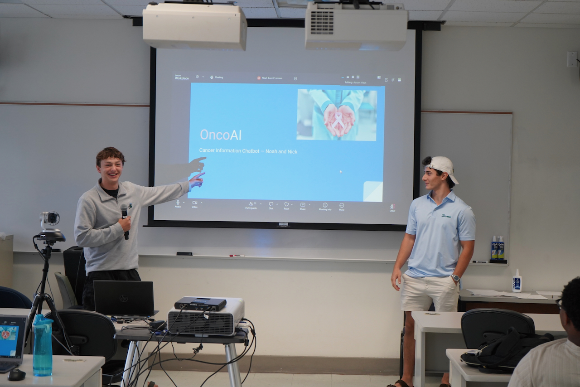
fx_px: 1128
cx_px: 290
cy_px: 194
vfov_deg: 19.5
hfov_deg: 28.8
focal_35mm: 70
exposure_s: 1/160
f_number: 5.6
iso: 1250
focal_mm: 70
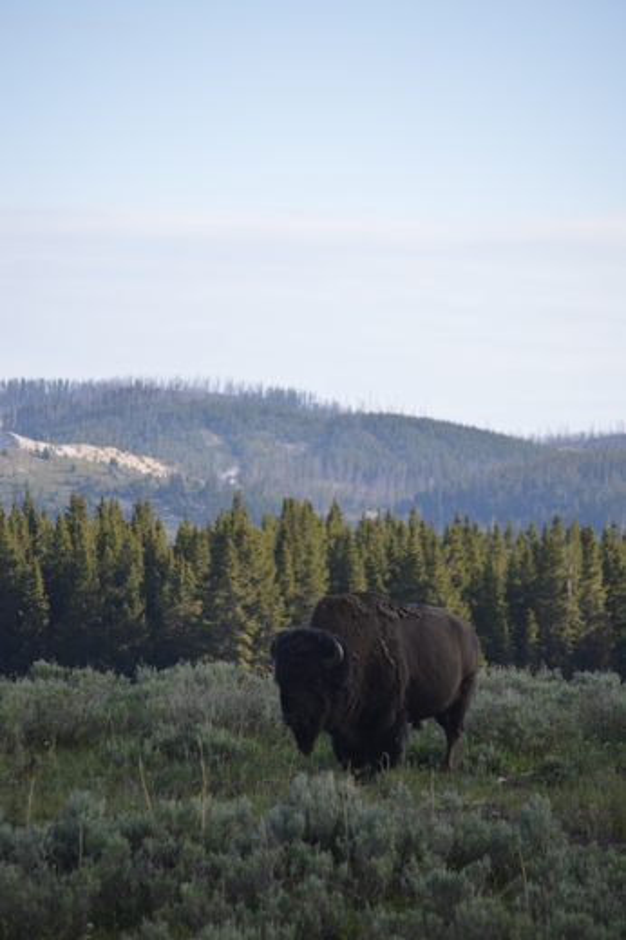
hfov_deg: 5.4
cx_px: 313
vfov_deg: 8.1
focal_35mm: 255
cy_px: 470
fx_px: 6660
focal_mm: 170
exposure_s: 1/125
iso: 100
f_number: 5
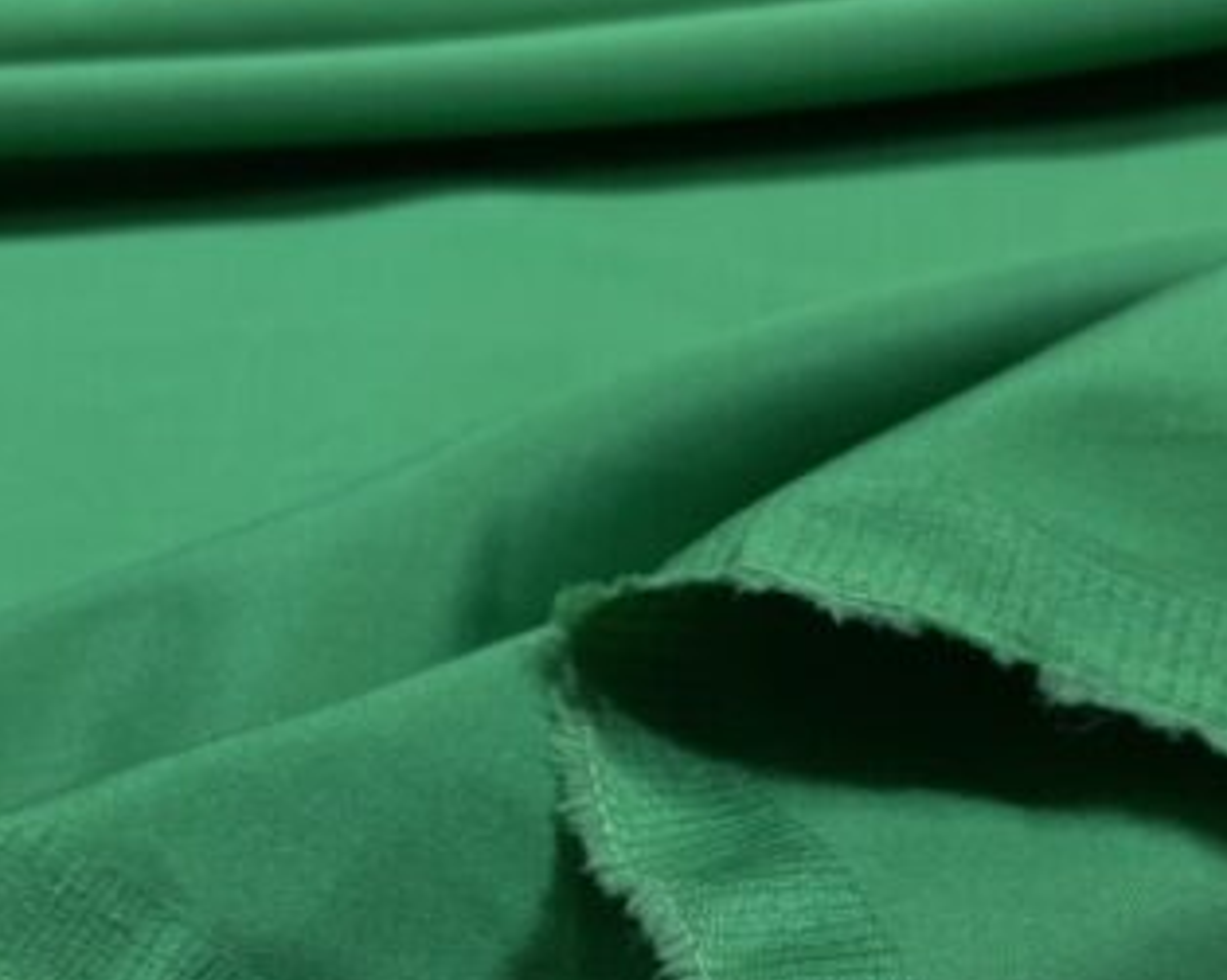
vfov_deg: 24.4
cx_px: 555
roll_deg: +1.3
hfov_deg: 30.5
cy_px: 695
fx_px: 2251
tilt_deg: -34.6
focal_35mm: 62
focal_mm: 4.2
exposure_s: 1/100
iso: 64
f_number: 1.6
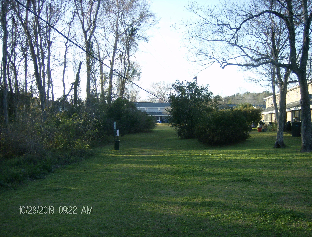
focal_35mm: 36
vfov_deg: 40.0
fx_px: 326
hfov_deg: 51.1
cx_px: 156
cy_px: 118
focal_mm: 6
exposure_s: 1/377
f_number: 2.8
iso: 100
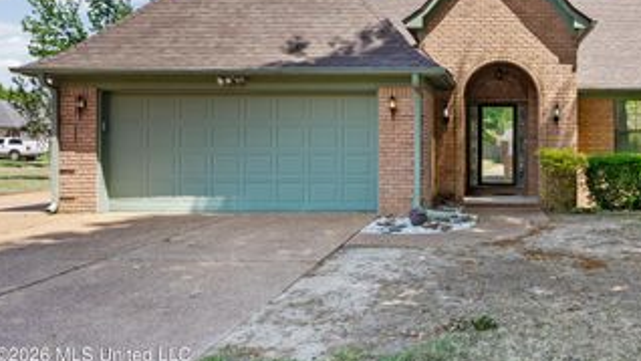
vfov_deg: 34.0
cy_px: 48
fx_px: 561
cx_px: 496
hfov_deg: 56.0
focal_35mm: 33
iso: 800
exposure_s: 1/200
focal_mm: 20
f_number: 9
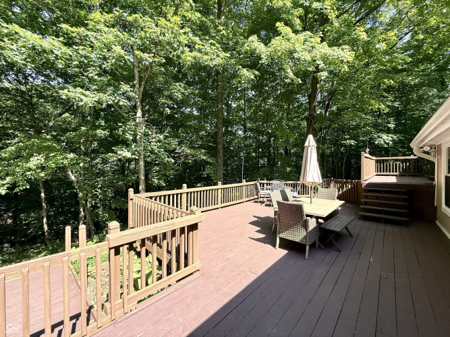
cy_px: 168
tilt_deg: -0.7
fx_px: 182
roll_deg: +0.0
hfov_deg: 102.1
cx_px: 225
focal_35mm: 14
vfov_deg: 85.7
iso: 50
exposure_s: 1/363
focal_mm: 2.22
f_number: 2.2
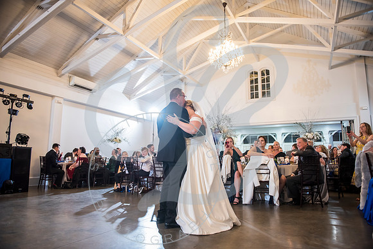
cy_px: 124
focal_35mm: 24
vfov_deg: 53.2
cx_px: 186
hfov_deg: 73.7
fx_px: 249
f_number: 2.8
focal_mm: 24
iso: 1600
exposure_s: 1/125
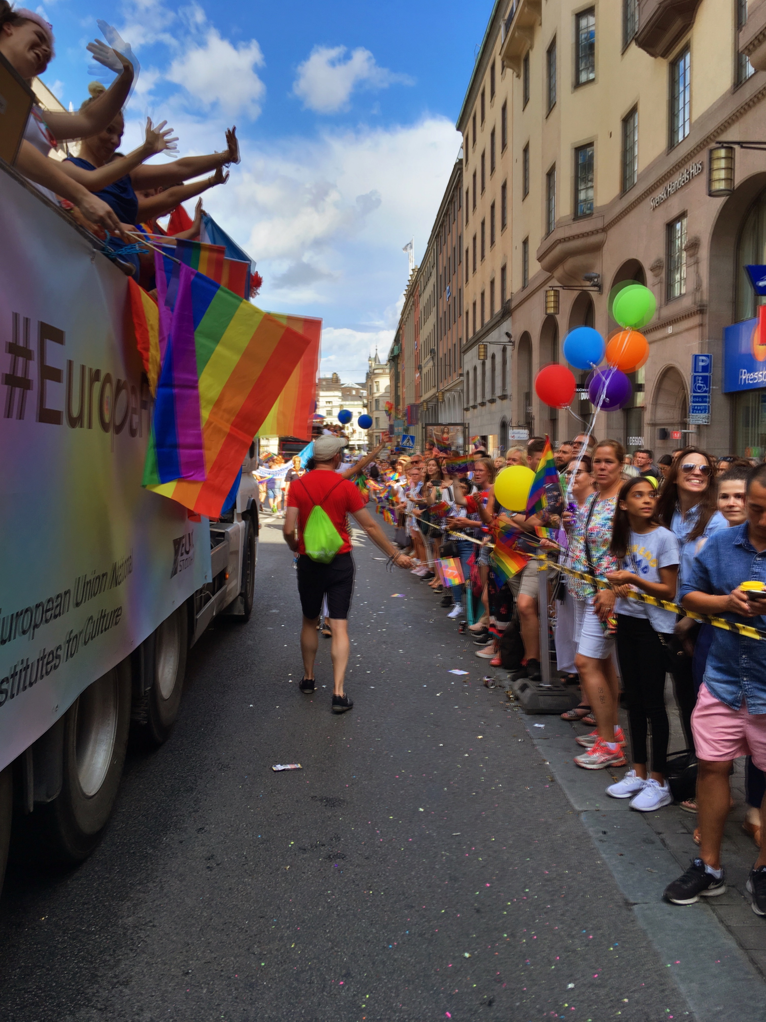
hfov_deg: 48.2
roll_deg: +2.7
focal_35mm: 29
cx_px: 383
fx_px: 856
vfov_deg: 61.7
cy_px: 511
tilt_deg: -2.3
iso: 25
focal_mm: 4.15
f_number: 2.2
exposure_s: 1/2331
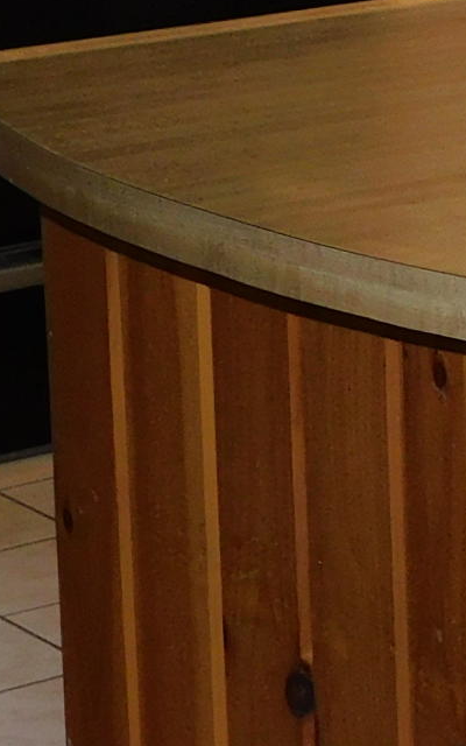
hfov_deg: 7.0
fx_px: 3637
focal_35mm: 179
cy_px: 26
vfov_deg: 11.6
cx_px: 973
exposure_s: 1/30
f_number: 3.5
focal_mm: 6.3
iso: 200
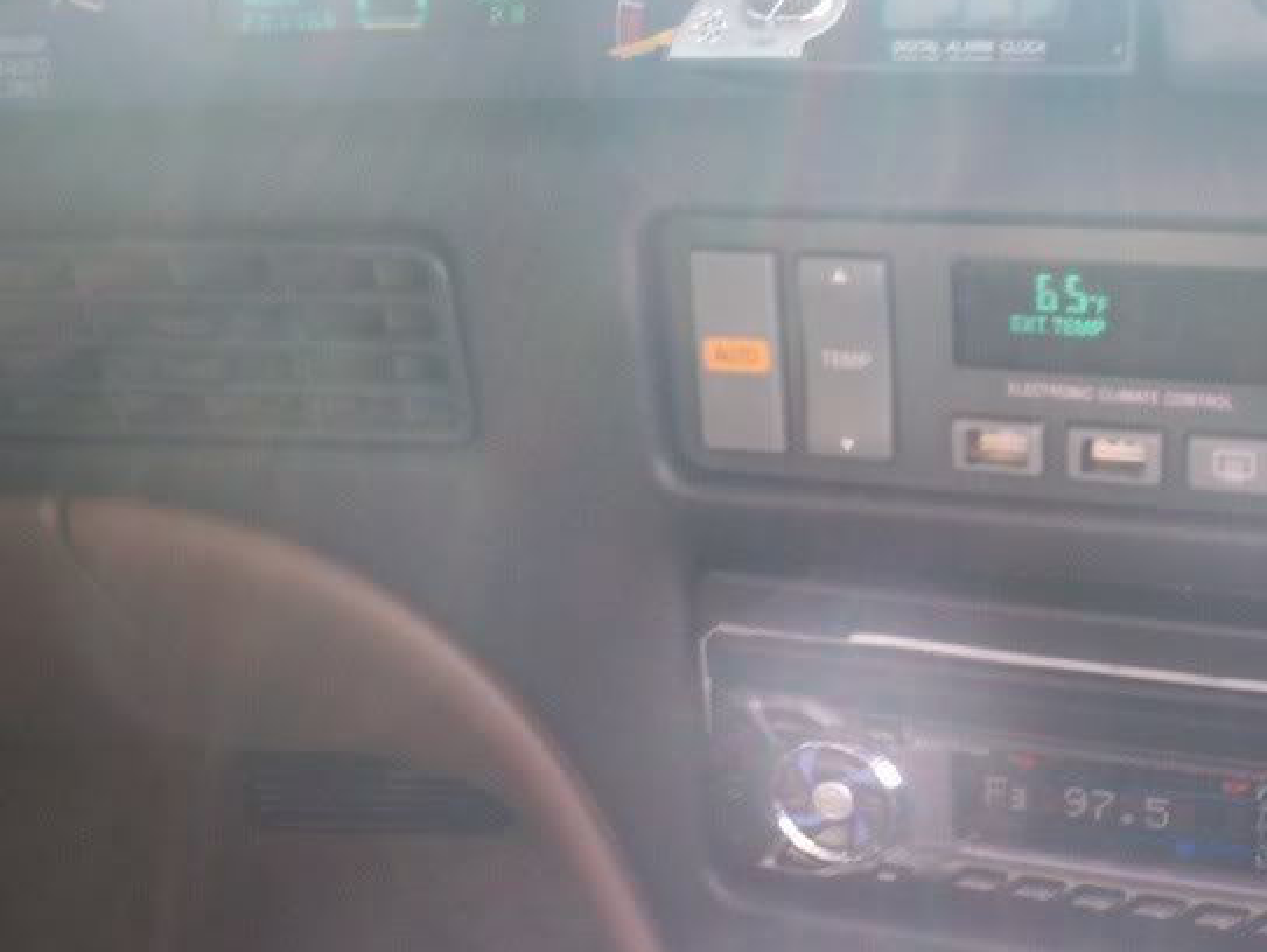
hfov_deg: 35.6
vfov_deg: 27.6
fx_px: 1941
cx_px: 896
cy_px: 499
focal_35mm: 53
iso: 140
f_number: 4.5
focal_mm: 6
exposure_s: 1/21.1
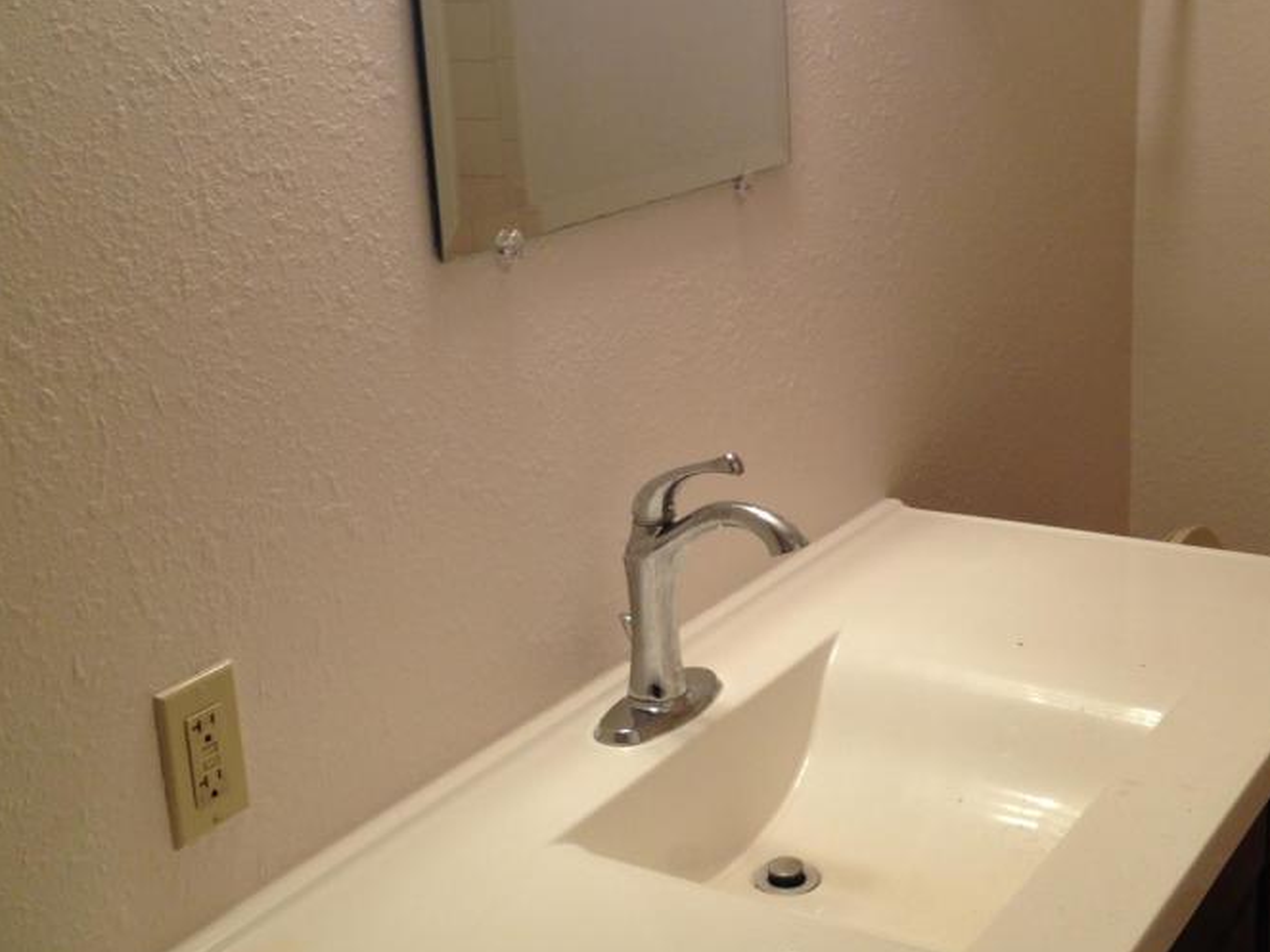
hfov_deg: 37.5
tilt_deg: -16.0
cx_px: 624
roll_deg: +2.6
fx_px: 1871
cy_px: 419
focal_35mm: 51
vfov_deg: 28.5
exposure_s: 1/20
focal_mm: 4.12
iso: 50
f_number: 2.4
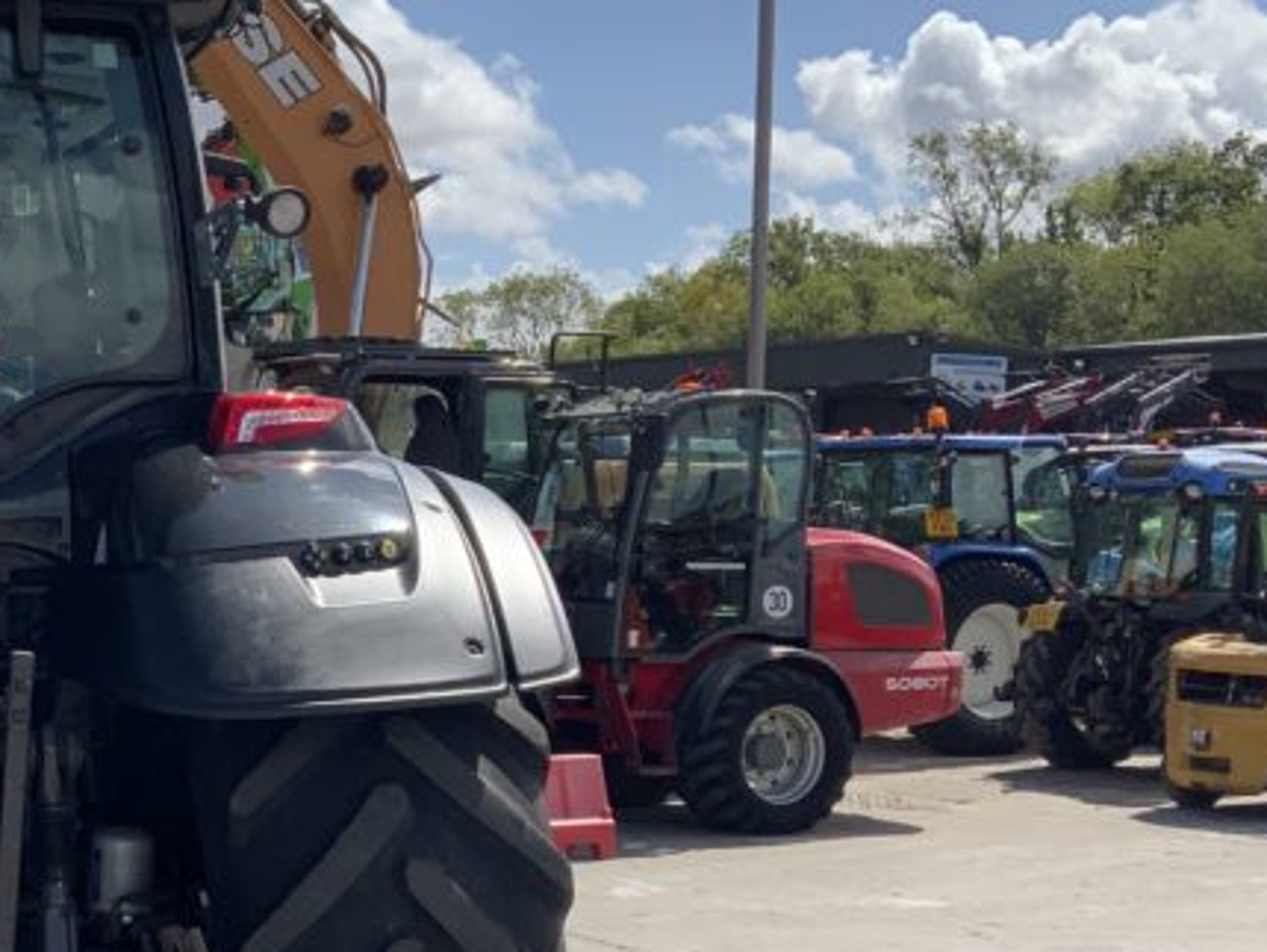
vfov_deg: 21.2
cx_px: 15
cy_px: 660
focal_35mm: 69
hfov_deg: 26.7
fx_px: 2527
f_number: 1.8
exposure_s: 1/2538
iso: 16
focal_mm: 3
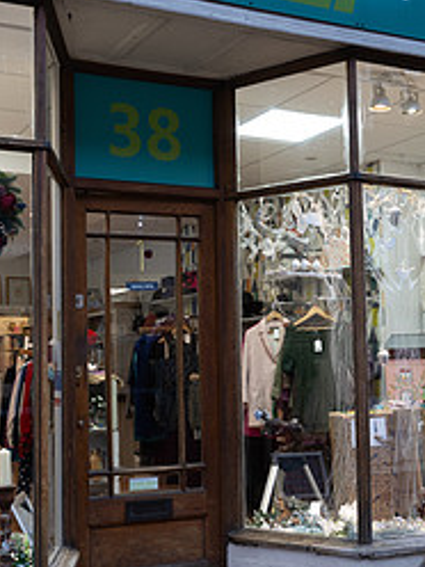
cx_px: 162
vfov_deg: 35.5
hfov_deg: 27.0
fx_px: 884
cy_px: 314
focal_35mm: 54
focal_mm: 24
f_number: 2.8
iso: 500
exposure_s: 1/60
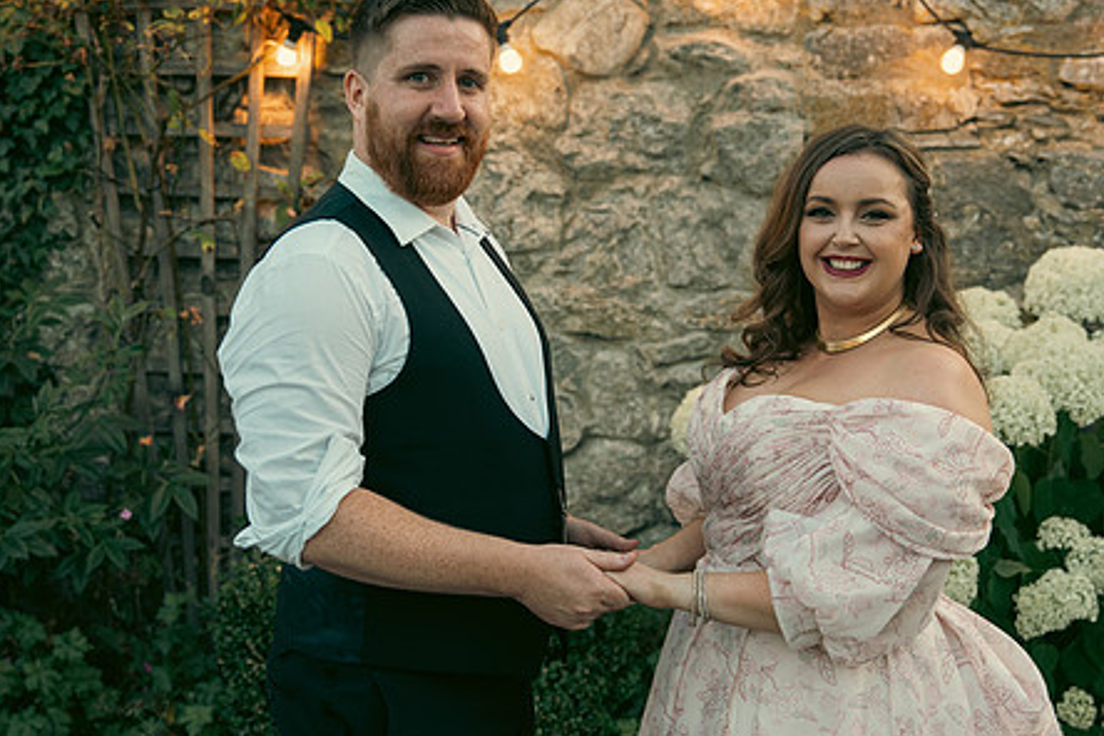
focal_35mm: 51
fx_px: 1564
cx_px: 644
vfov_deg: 26.5
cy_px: 372
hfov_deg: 38.8
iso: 250
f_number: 3.2
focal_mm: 39
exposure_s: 1/160
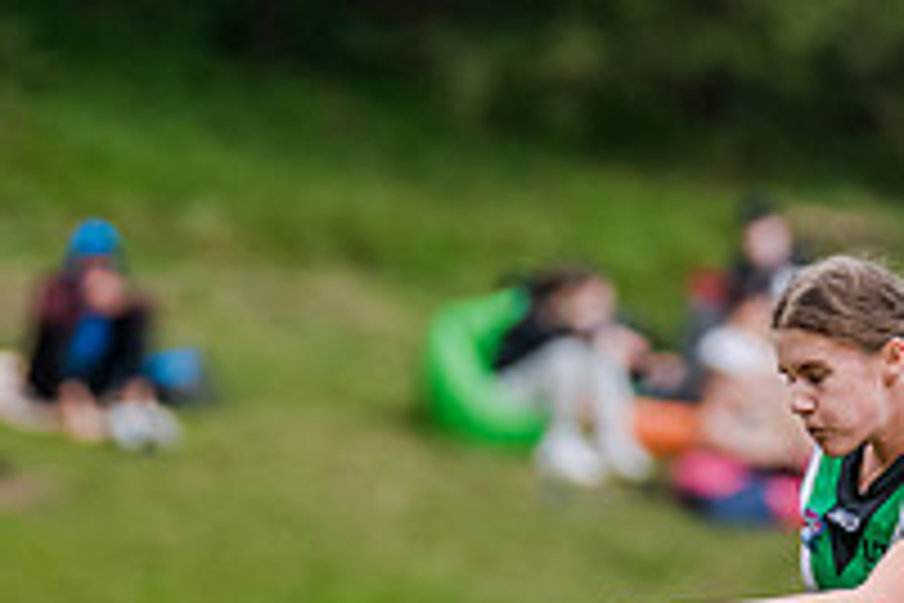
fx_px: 27896
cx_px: 502
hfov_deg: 1.9
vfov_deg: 1.2
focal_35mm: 1111
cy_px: 477
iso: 800
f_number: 4.5
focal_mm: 290
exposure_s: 1/1600
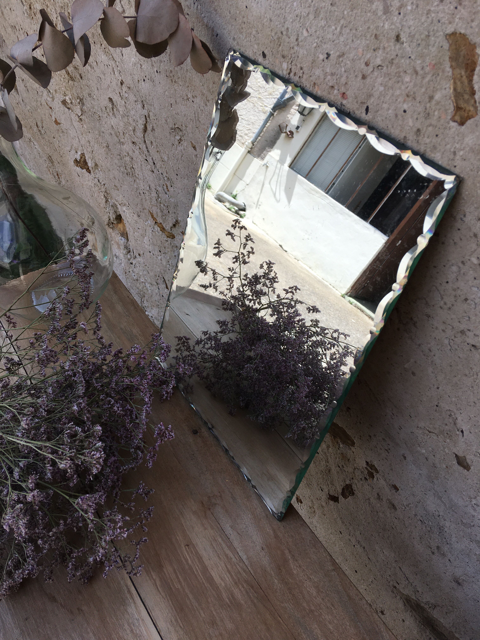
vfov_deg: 61.7
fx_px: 536
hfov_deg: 48.2
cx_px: 240
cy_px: 320
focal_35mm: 29
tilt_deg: -49.7
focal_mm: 4.15
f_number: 2.2
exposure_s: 1/927
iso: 25
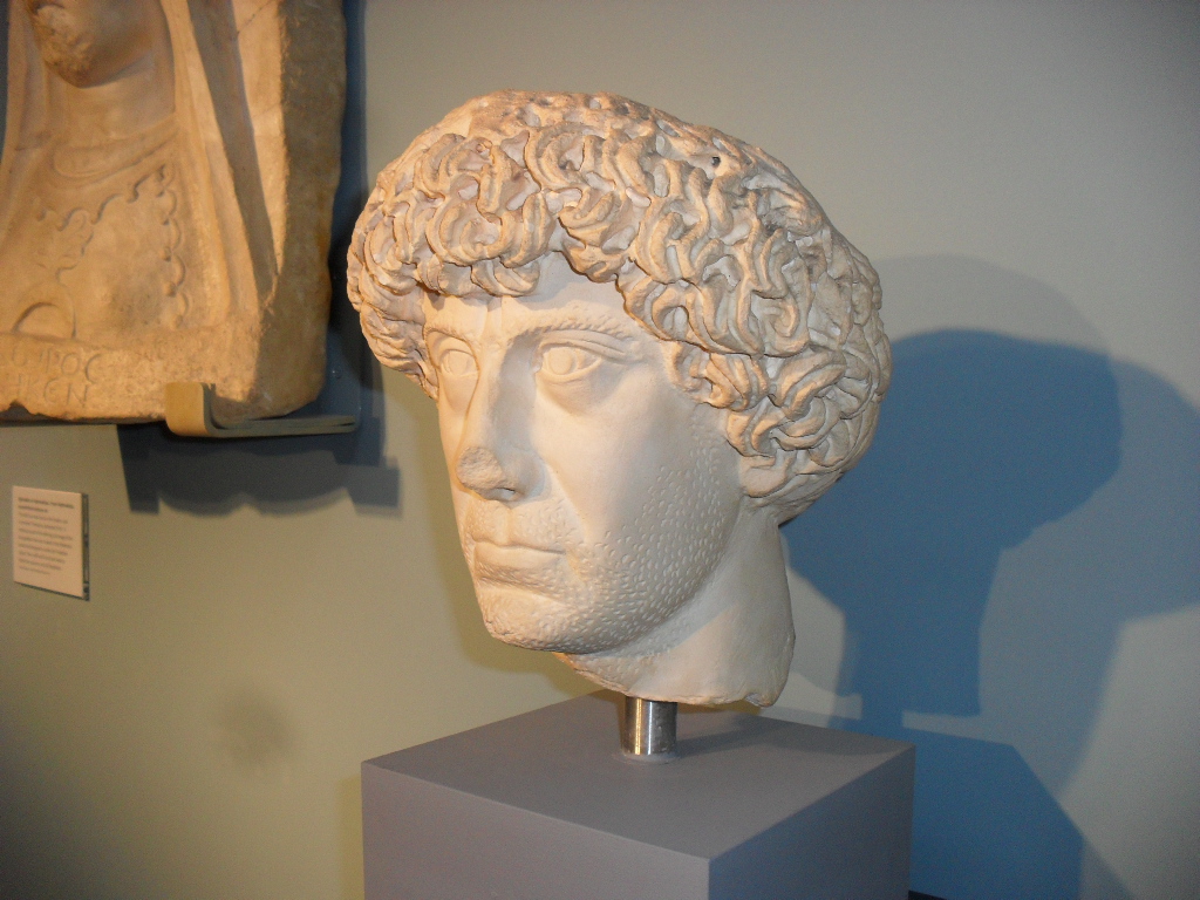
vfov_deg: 40.7
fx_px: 1213
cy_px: 450
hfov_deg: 52.6
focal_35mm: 35
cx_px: 600
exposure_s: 1/45
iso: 200
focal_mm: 6.3
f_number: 3.2
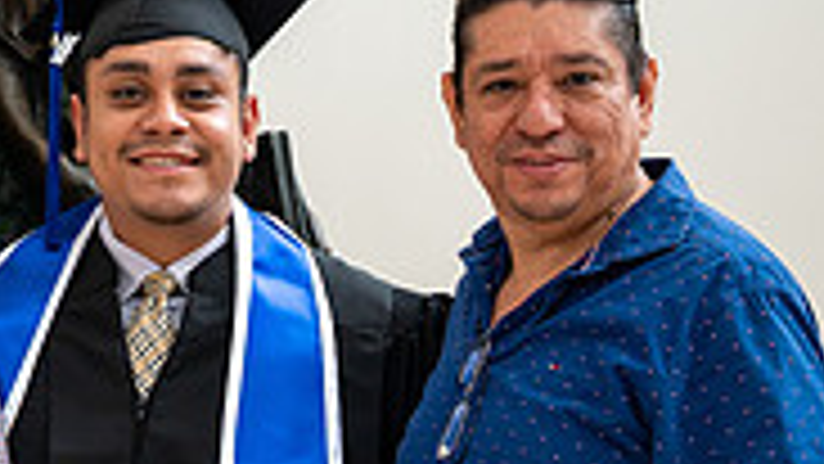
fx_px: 2775
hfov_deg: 16.3
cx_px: -108
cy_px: 415
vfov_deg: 9.5
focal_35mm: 127
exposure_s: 1/160
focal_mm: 36
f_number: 3.2
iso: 640
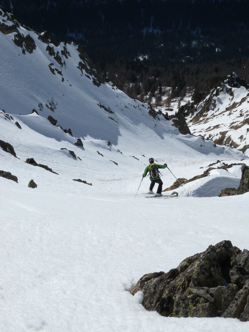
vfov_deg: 25.3
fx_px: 739
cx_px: 124
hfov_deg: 19.1
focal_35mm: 77
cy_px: 166
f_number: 7
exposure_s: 1/694
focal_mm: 16.6
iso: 64
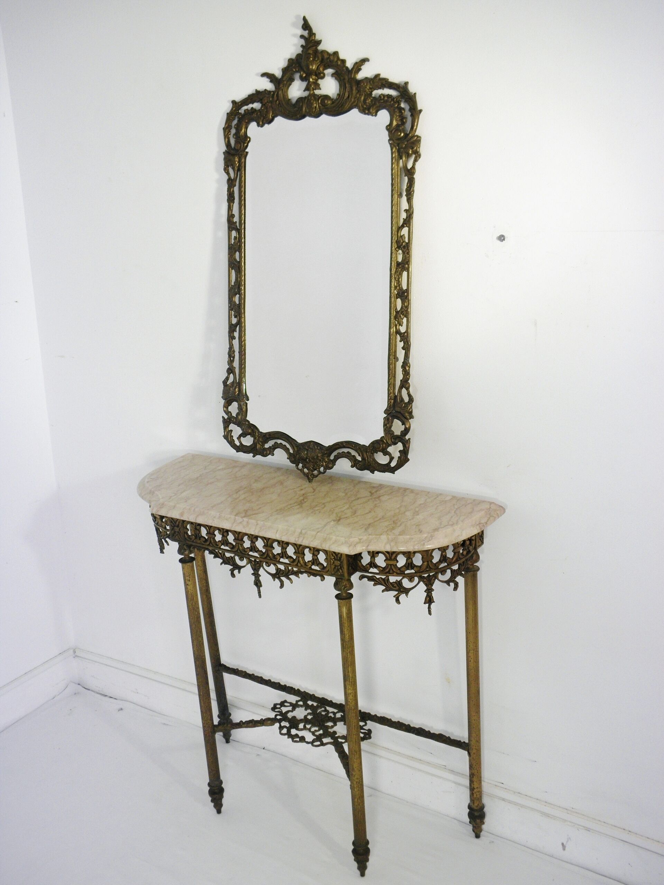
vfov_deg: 51.4
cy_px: 442
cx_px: 332
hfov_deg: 39.7
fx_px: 921
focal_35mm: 36
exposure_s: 1/40
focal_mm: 6.4
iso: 125
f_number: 3.7
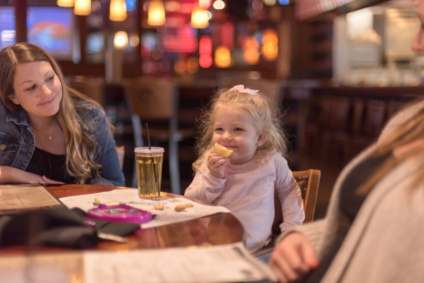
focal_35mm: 50
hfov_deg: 39.6
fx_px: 589
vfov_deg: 27.0
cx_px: 212
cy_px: 142
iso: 400
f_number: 1.4
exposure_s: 1/200
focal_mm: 50
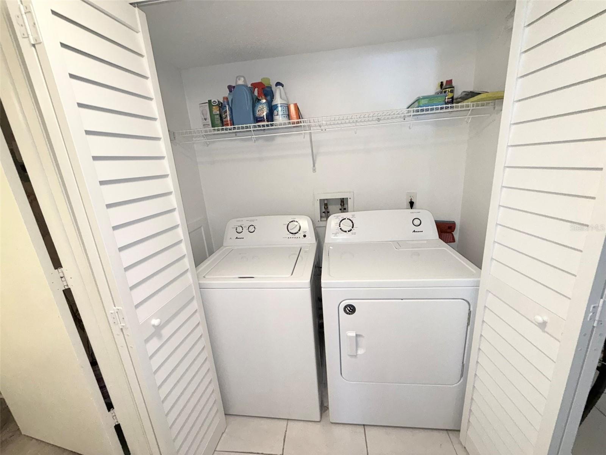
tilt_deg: -16.0
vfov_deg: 85.7
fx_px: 245
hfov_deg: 102.1
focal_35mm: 14
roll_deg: +3.8
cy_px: 228
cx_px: 303
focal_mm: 2.22
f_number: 2.2
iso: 640
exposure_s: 1/120
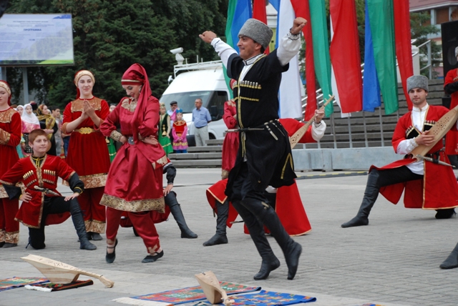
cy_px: 153
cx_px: 229
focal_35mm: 105
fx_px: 1337
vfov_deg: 13.1
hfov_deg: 19.4
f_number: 5.6
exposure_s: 1/160
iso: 800
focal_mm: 70
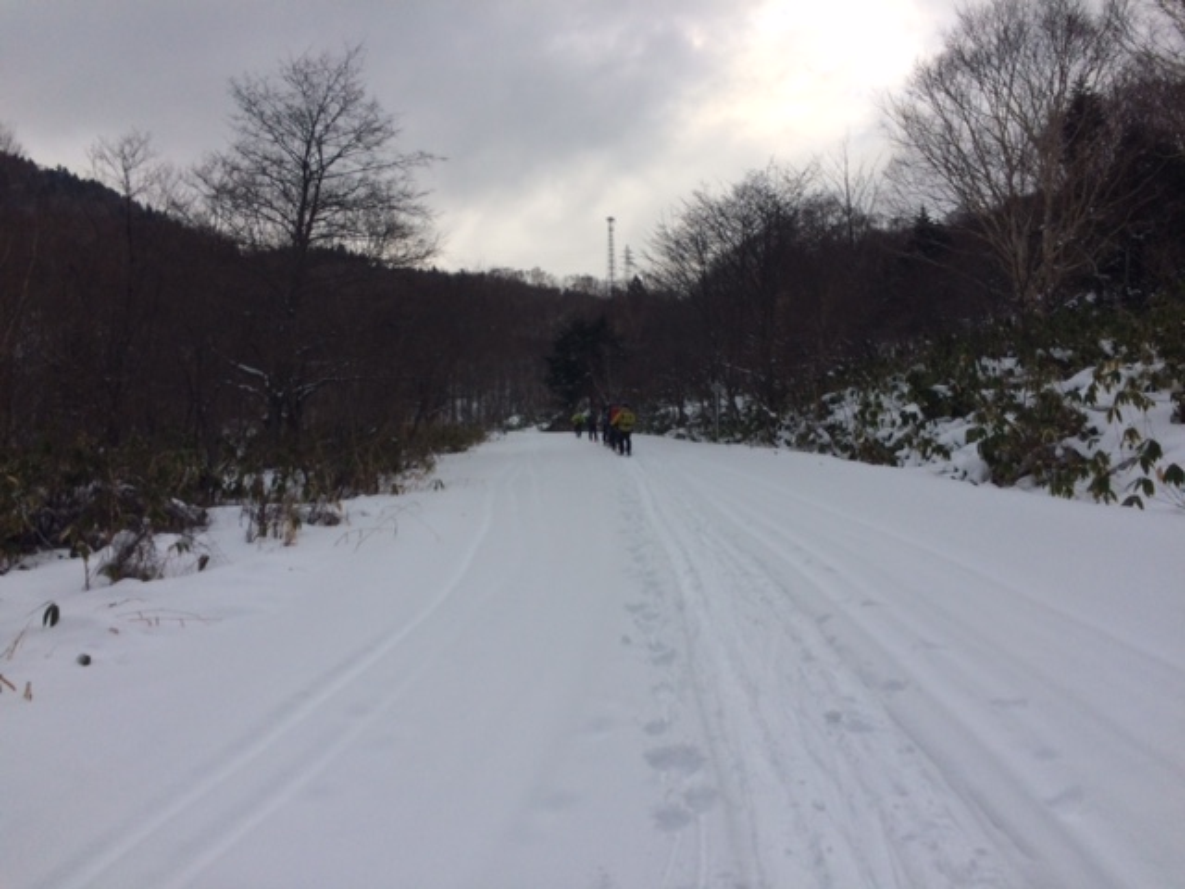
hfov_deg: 61.7
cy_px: 444
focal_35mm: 29
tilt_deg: +1.4
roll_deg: +2.9
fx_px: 993
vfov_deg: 48.2
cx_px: 592
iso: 32
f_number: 2.2
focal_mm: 4.15
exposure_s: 1/427
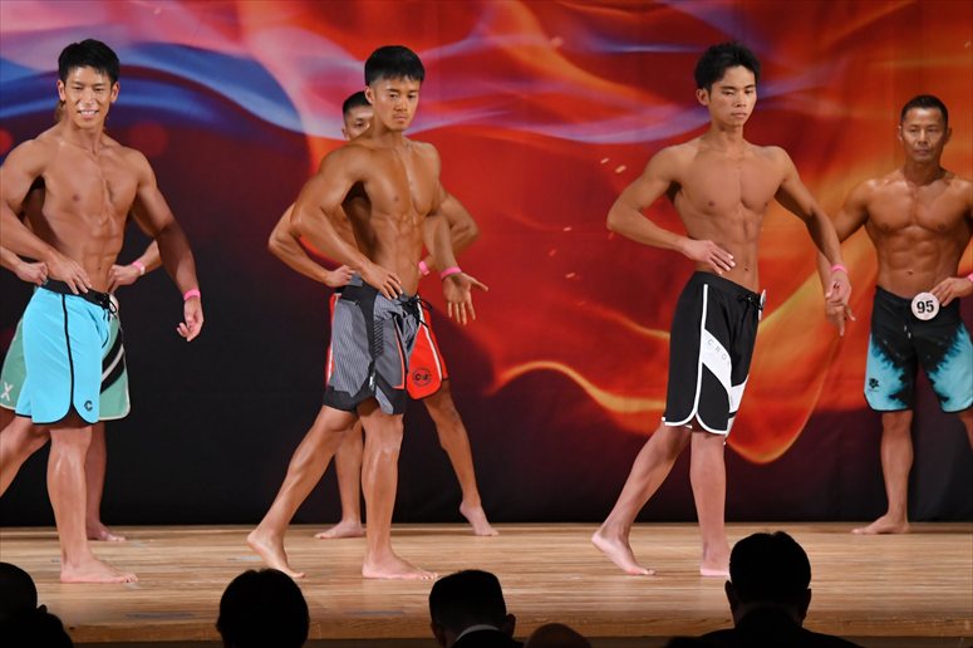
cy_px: 324
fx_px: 6078
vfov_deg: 6.1
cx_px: 486
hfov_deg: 9.2
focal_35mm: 225
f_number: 5.6
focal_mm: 150
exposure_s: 1/400
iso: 3200
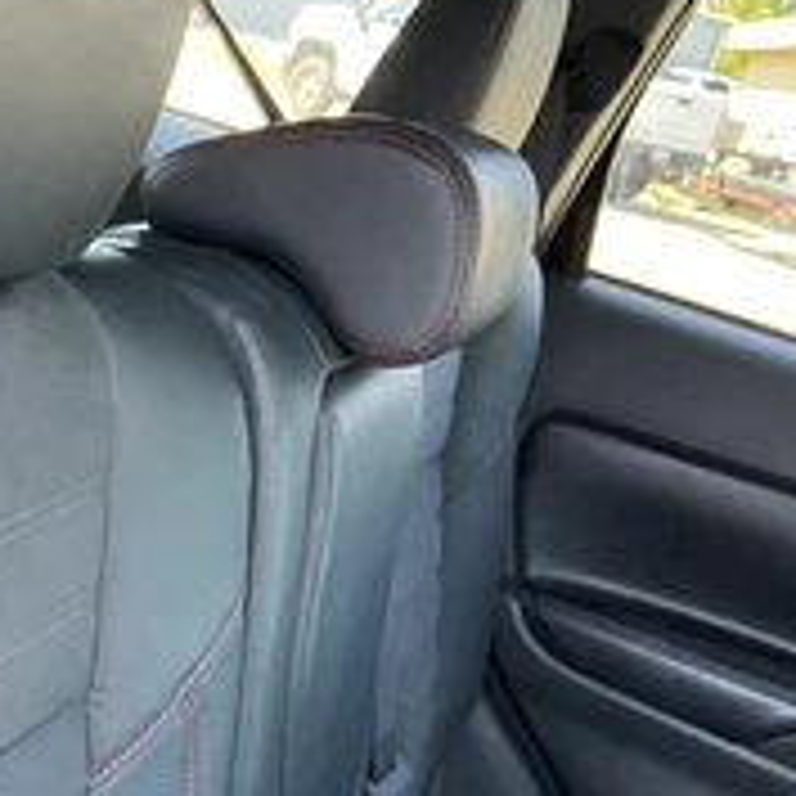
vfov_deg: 29.1
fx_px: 1509
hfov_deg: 27.3
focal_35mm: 58
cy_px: 607
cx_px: -58
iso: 160
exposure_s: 1/60
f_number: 1.8
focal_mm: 3
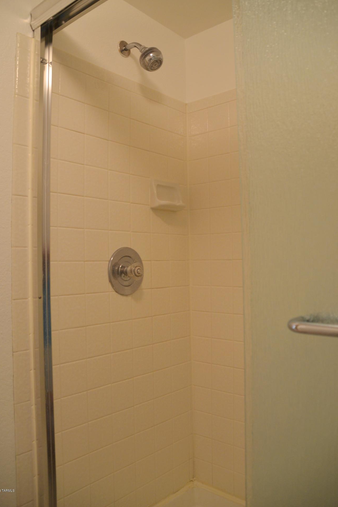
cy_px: 244
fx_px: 394
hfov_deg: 46.4
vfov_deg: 65.4
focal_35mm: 28
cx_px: 165
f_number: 4
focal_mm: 18
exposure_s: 1/60
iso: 400
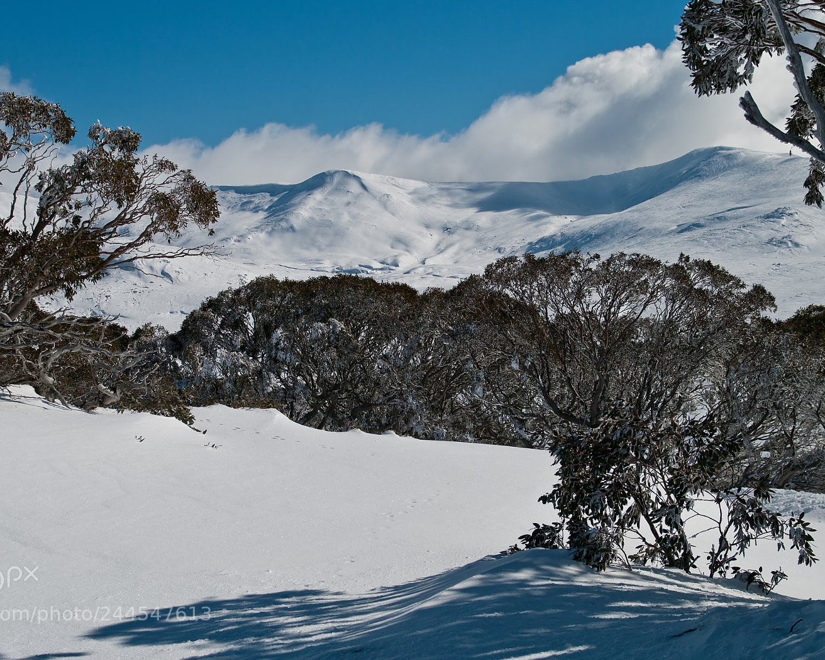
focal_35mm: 57
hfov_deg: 33.2
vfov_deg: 26.9
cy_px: 329
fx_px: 1381
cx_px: 385
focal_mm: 33
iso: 100
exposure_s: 1/3200
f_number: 5.6
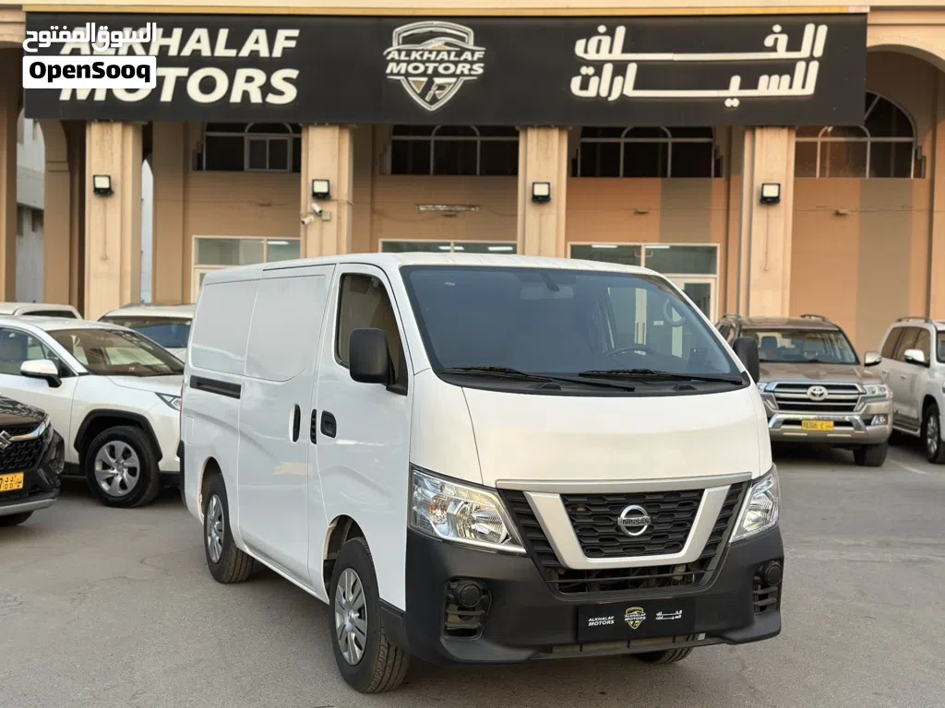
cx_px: 472
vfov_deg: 30.3
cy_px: 354
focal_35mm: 48
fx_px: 1310
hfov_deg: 39.7
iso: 80
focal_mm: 6.86
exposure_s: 1/663
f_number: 1.78
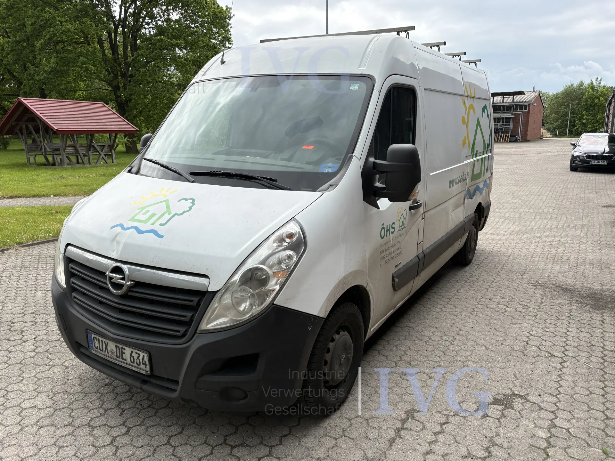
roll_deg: +1.5
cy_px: 230
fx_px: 462
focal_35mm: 26
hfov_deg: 67.3
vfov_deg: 53.1
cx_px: 308
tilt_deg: -11.8
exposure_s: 1/1587
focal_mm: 5.96
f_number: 1.6
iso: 50
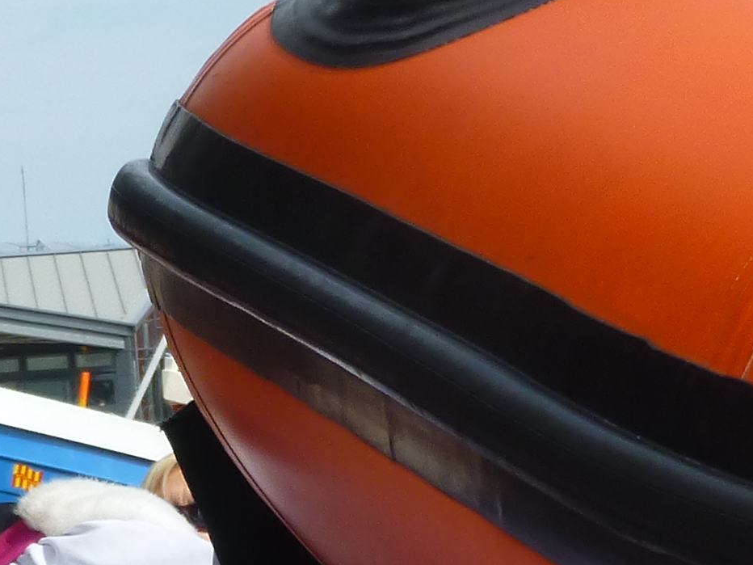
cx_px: 150
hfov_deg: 9.7
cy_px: 673
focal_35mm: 204
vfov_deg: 7.2
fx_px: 4438
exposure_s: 1/800
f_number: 4.1
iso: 100
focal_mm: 7.9
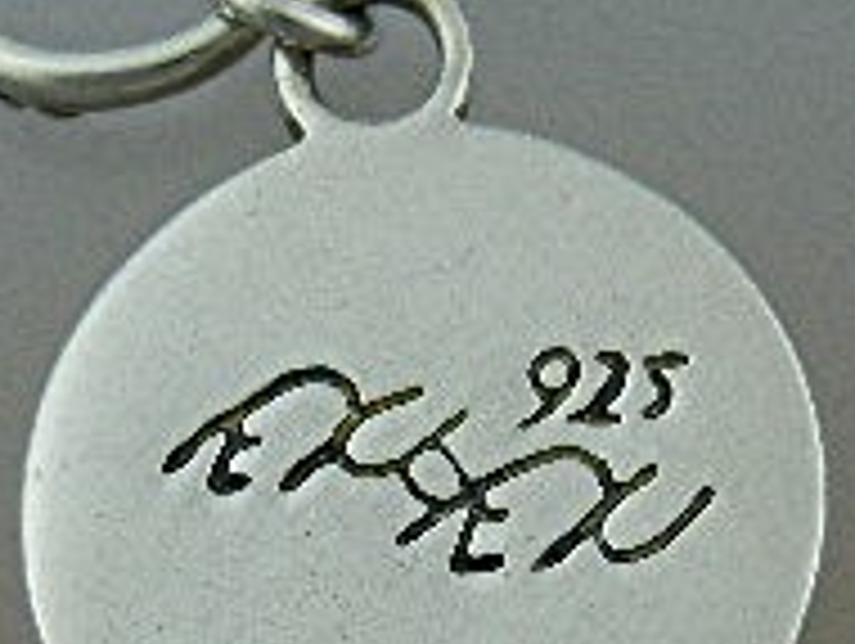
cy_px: 428
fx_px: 4328
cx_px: 414
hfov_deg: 11.3
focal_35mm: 175
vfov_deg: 8.5
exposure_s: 1/63.3
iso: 394
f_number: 3.9
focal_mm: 9.3
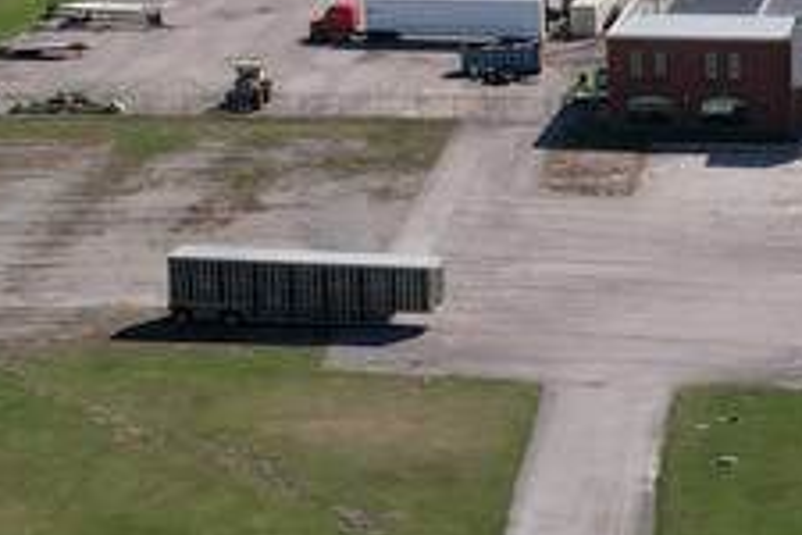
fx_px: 2785
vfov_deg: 11.0
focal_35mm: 125
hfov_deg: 15.9
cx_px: 880
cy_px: 319
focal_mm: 8.38
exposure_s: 1/3200
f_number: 2.8
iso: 200
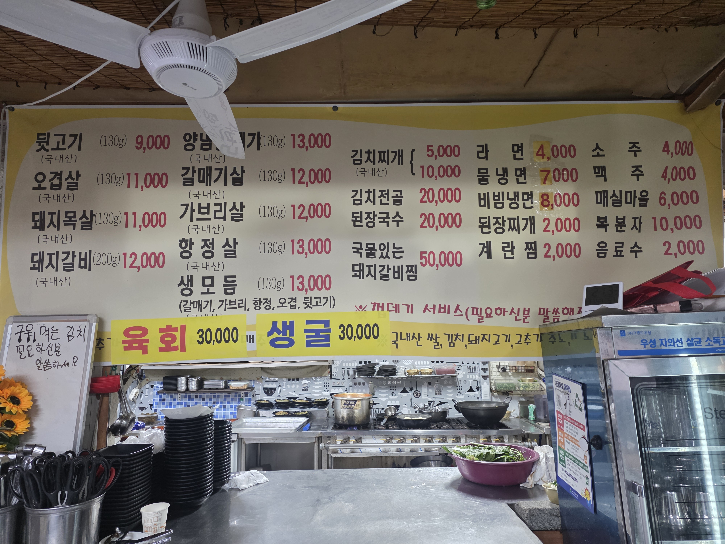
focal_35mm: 23
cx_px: 362
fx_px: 482
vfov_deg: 58.9
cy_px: 272
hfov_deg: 73.9
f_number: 1.7
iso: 500
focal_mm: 6.3
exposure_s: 1/120
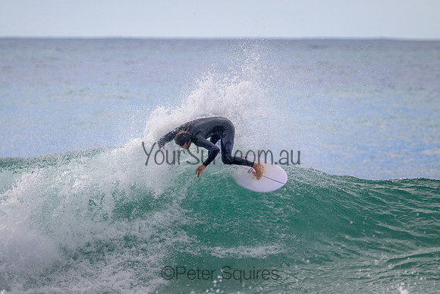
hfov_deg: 2.5
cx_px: 220
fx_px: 10034
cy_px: 147
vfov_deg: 1.7
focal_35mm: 821
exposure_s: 1/2000
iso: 1250
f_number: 13
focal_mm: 800
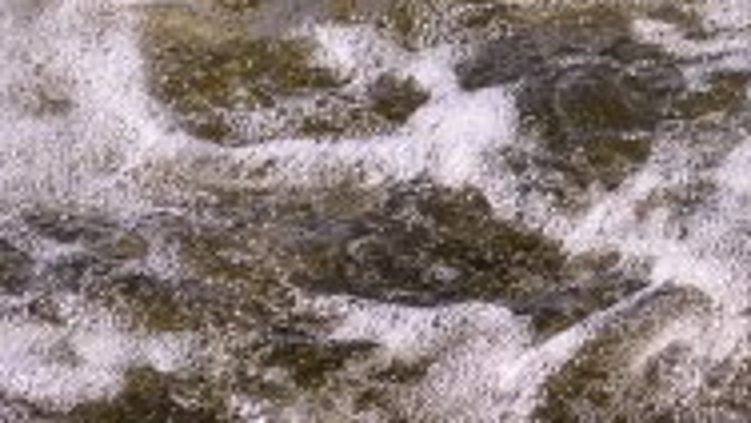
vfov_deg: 3.0
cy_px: 249
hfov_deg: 5.2
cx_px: 1023
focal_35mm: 409
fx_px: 8149
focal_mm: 80
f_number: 6.3
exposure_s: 1/2000
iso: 280
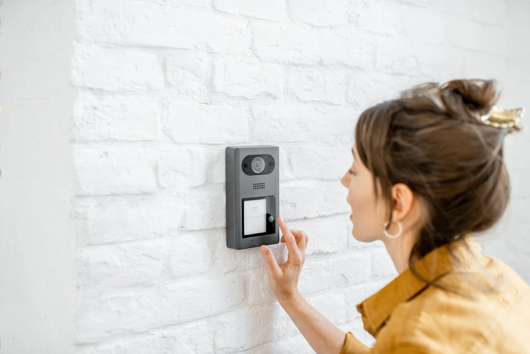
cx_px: 265
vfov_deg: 37.9
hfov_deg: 54.4
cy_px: 177
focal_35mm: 35
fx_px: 515
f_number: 2.2
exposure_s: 1/125
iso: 320
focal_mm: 35
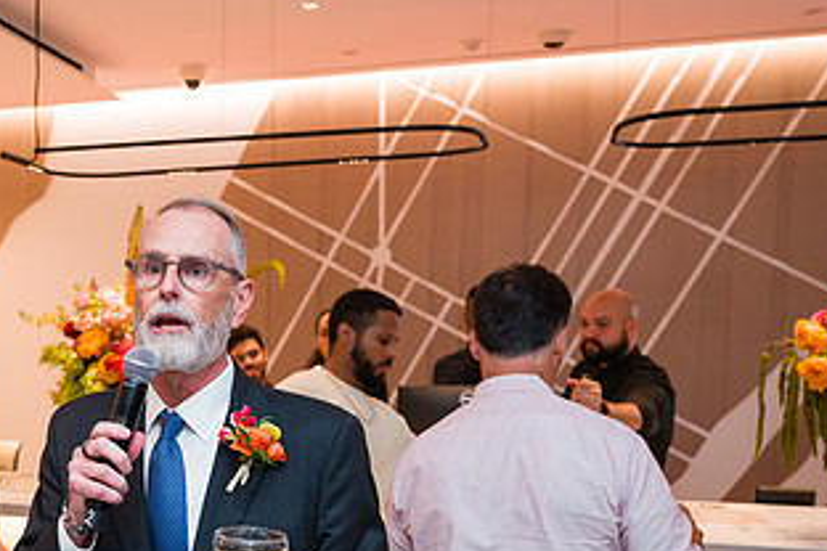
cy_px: 461
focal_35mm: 50
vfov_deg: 26.4
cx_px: 107
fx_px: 1149
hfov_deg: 37.4
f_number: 3.2
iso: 800
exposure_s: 1/160
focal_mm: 26
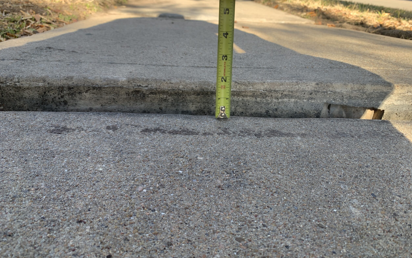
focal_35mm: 28
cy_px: 119
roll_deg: -2.6
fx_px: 314
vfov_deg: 44.5
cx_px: 208
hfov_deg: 66.5
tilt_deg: -22.6
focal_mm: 4.25
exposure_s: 1/196
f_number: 1.8
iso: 25
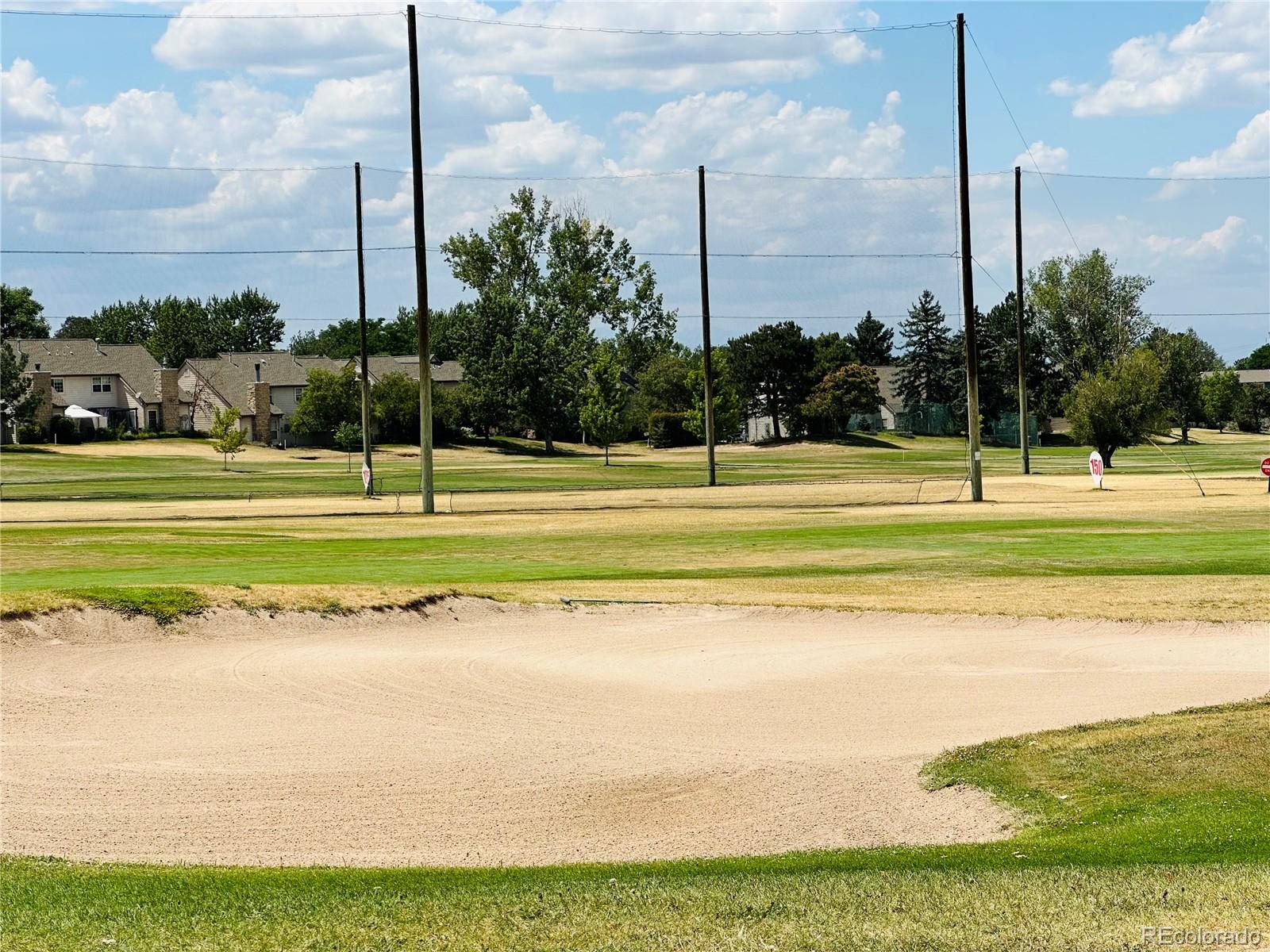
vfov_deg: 19.1
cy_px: 476
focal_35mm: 77
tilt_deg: -0.8
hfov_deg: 25.3
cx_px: 635
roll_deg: +2.0
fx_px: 2825
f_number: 2.8
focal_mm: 9
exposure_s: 1/1263
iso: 32
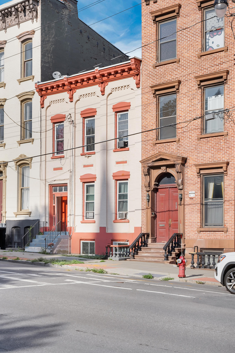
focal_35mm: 53
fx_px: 519
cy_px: 175
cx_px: 109
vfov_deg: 37.5
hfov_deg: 25.5
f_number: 4
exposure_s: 1/3200
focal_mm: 35
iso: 250
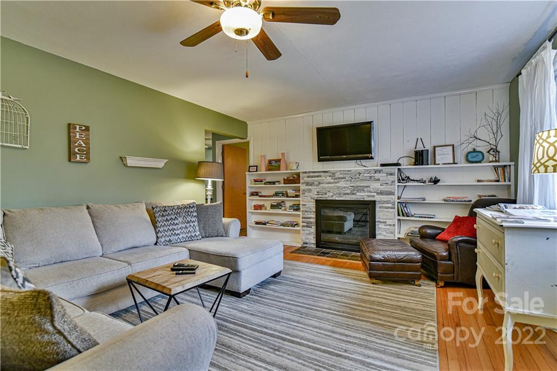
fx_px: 248
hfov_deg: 96.7
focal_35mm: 16
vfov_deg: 73.8
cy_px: 186
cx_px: 278
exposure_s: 1/100
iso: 1600
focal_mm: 16
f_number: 5
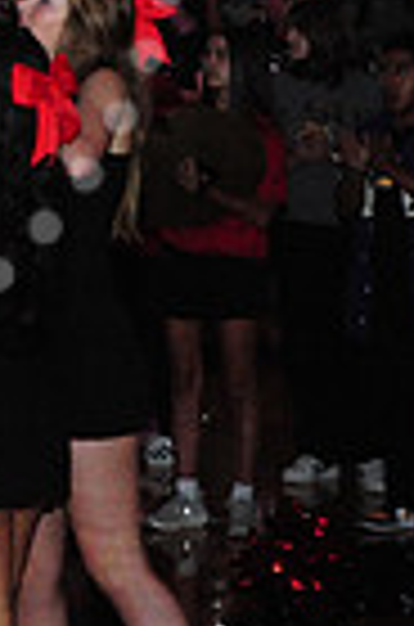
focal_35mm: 209
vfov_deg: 9.7
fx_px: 3623
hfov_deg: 6.4
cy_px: -131
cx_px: -351
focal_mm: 50
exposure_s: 1/60
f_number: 5.6
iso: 6400
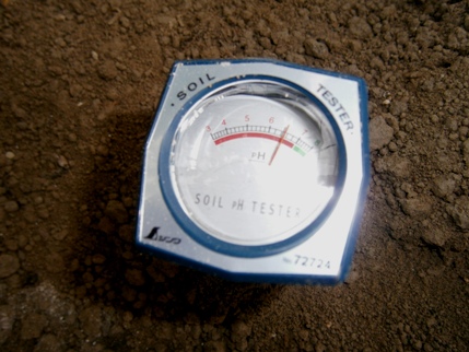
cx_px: 234
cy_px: 176
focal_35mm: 26
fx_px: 352
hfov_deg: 67.3
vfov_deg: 53.1
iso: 125
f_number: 2.8
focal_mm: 4.7
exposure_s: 1/30
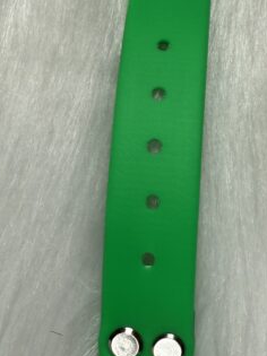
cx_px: 158
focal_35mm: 61
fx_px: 628
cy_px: 162
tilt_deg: -76.5
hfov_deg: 24.0
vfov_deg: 31.7
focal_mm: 2.22
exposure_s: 1/176
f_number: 2.2
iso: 40
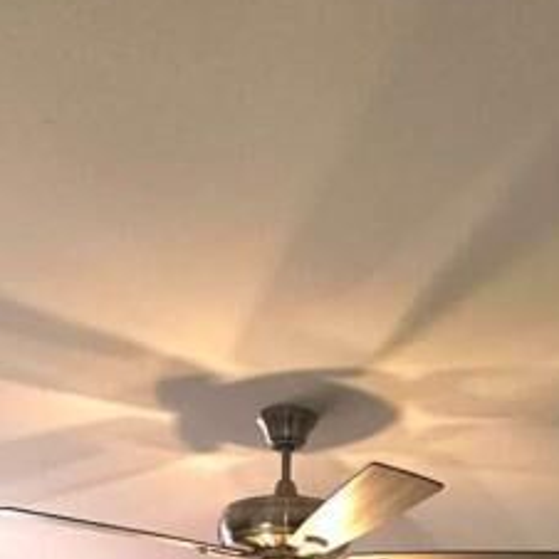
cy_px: 881
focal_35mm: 61
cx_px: 294
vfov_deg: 22.2
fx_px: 1114
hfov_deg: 28.2
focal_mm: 2.2
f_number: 1.9
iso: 25
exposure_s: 1/120
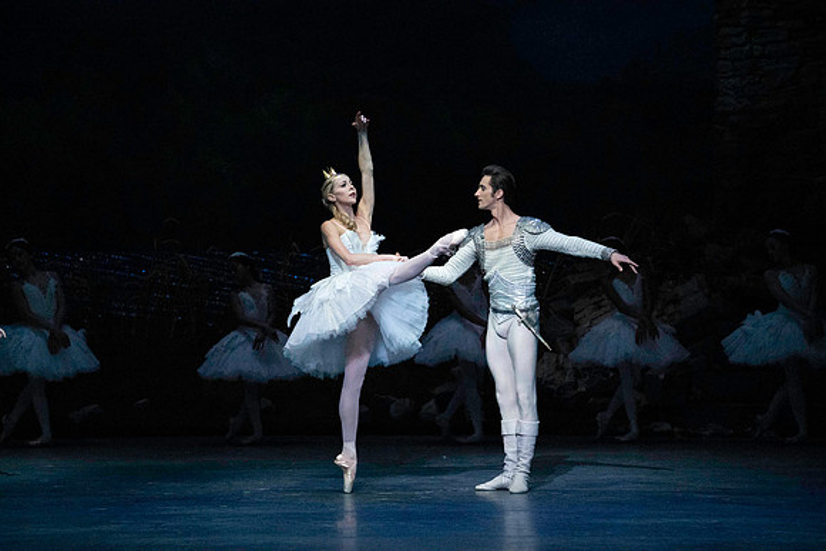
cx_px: 413
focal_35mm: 200
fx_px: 4590
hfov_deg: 10.3
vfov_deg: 6.9
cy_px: 276
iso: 25600
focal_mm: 200
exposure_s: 1/400
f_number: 5
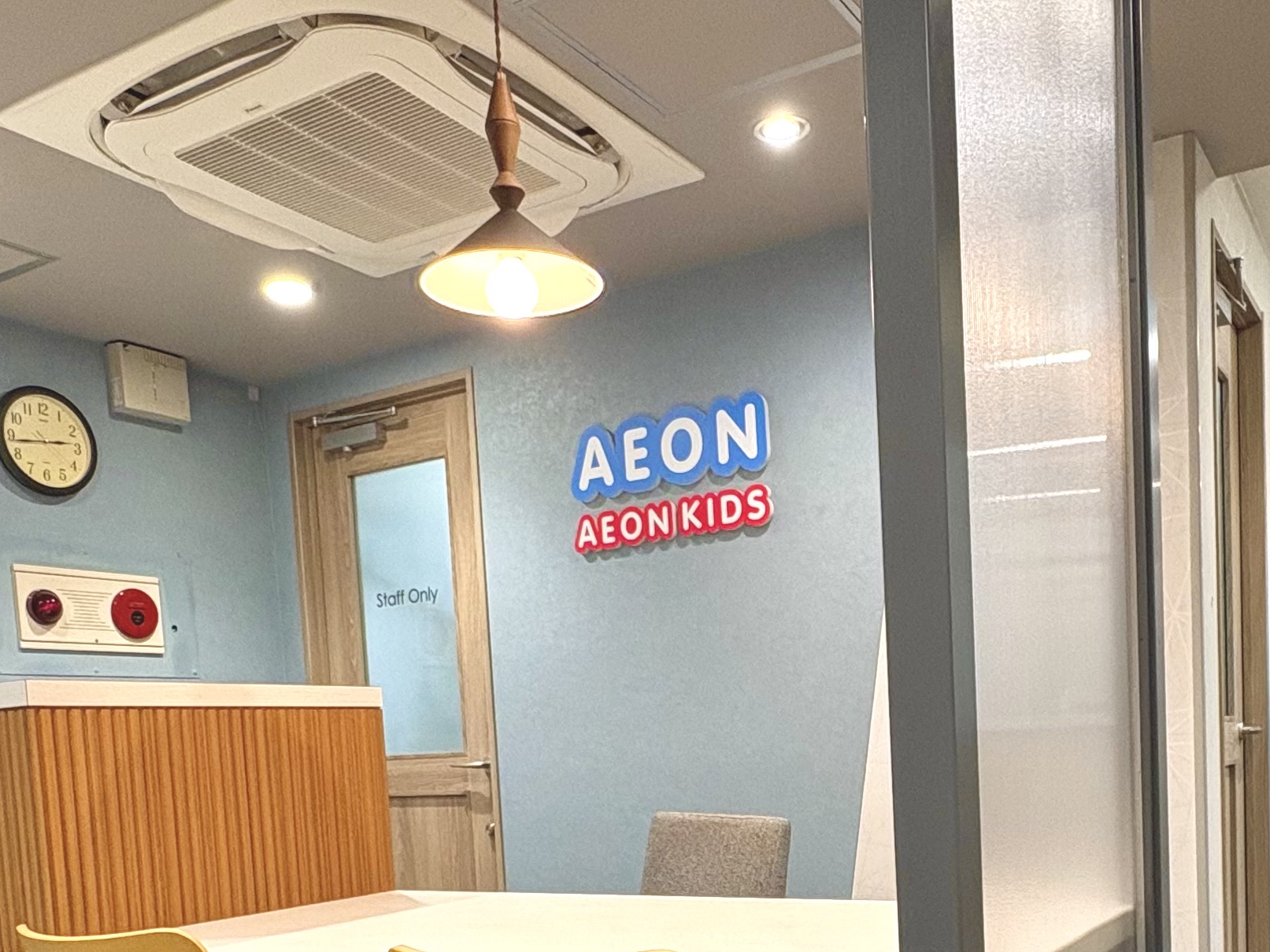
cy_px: 851
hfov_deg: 52.4
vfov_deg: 38.1
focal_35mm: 35
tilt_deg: -5.0
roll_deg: +2.5
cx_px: 746
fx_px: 1284
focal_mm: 2.22
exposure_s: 1/100
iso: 200
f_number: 2.2
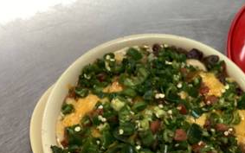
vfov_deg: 19.0
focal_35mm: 68
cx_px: 218
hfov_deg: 29.0
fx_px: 454
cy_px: 120
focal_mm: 3.3
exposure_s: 1/60
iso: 64
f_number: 2.4
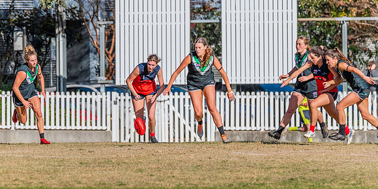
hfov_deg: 4.4
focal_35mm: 506
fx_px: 4939
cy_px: 129
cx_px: 182
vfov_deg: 2.2
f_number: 11
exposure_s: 1/1600
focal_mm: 450
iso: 800
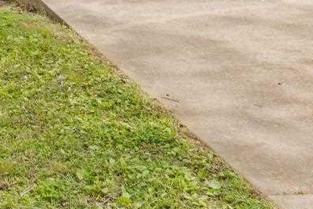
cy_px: -205
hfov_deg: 16.9
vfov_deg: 11.8
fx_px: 905
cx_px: -216
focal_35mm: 104
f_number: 7.1
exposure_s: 1/160
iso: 320
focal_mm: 11.1
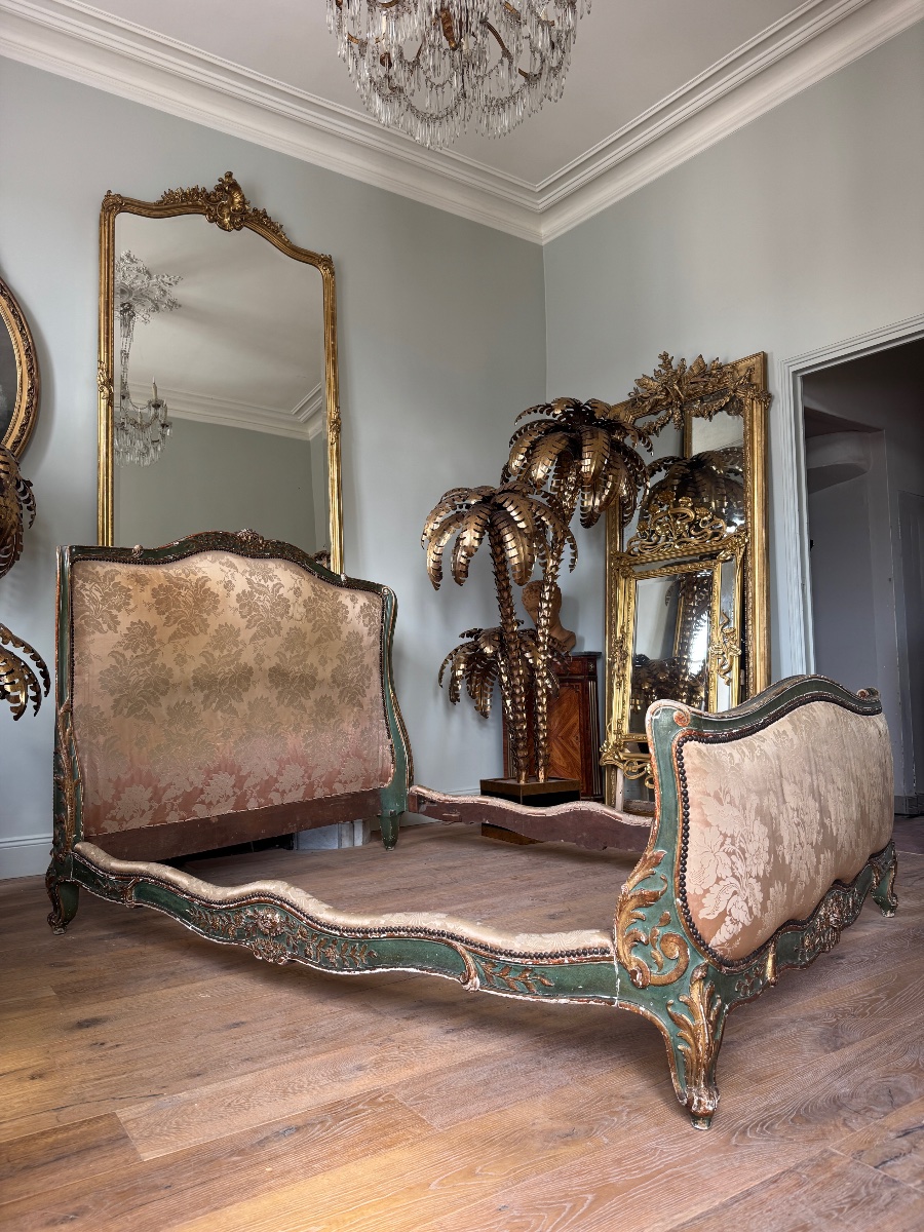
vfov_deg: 71.6
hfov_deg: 56.8
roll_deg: +0.9
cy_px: 616
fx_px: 854
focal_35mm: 24
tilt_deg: +4.8
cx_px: 462
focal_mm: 6.76
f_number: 1.78
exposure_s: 1/121
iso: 125
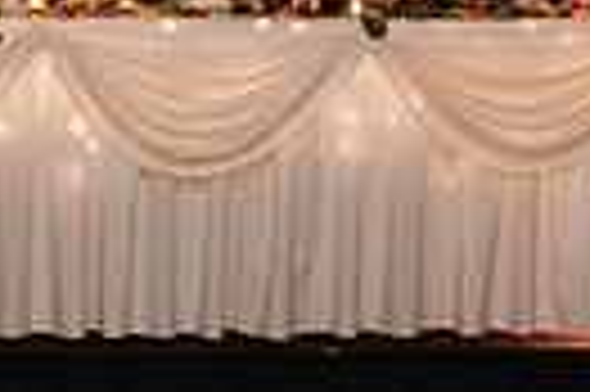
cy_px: 35
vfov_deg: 8.2
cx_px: -400
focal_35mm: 167
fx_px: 2734
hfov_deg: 11.6
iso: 1000
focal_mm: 35
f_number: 2.8
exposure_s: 1/160
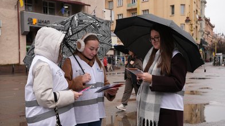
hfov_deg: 46.4
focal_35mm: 44
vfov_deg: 27.1
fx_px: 263
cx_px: 115
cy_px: 69
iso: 320
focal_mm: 41
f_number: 5
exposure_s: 1/160
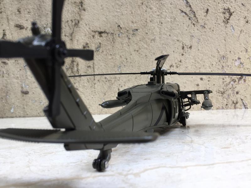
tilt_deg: -1.3
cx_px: 126
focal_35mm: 29
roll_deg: +0.1
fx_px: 210
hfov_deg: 61.7
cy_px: 94
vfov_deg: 48.2
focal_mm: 4.15
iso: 50
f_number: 2.2
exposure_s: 1/100
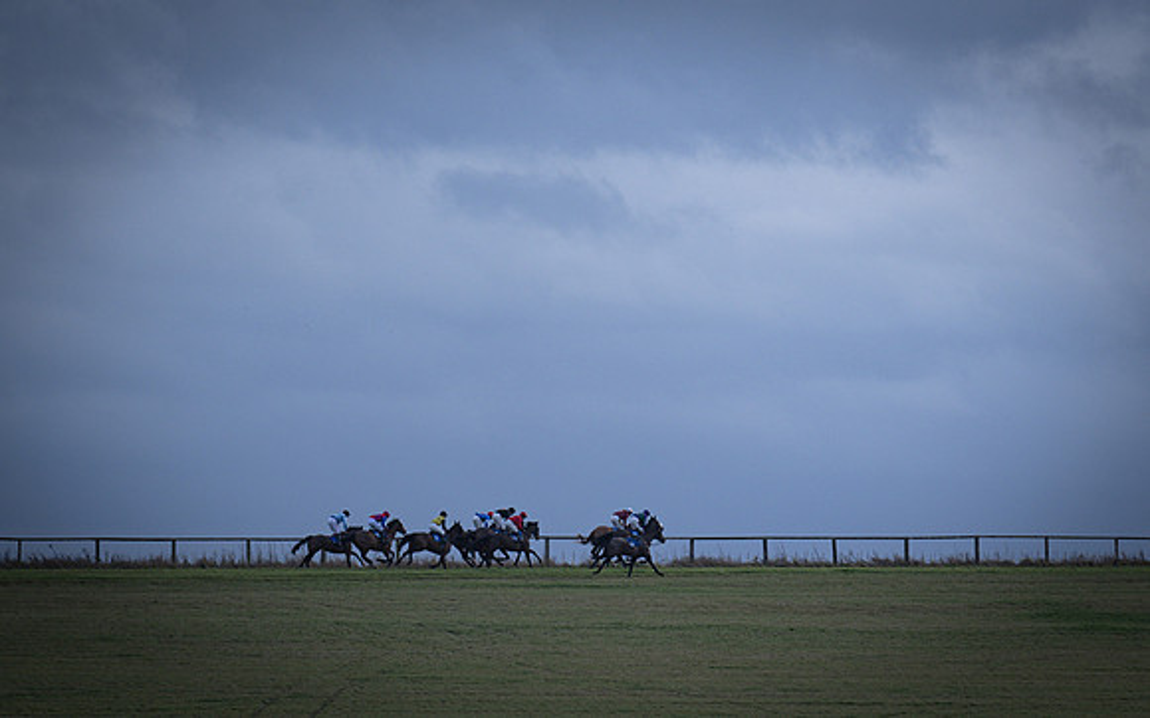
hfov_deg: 4.5
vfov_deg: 2.8
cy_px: 316
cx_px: 752
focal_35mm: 465
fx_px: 14554
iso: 125
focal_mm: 200
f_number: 2.8
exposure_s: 1/2000
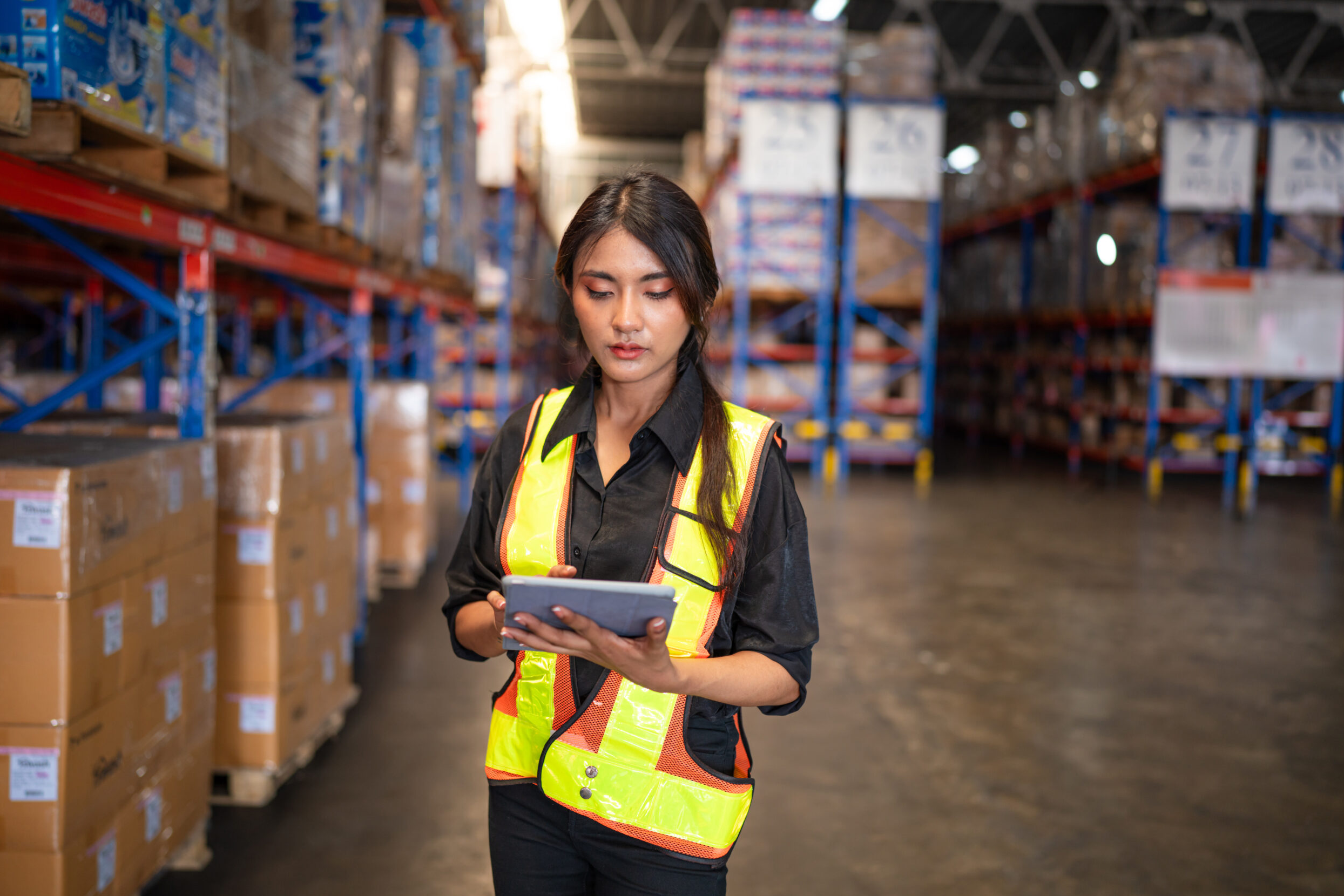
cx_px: 665
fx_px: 1344
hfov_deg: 53.1
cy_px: 452
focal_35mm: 36
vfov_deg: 36.9
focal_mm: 35
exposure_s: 1/200
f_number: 1.4
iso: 250
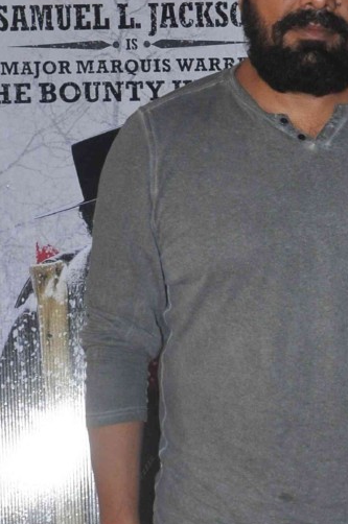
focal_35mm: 99
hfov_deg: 13.7
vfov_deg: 20.2
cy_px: 480
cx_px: 287
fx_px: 1440
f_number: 9
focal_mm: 22
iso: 800
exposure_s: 1/200
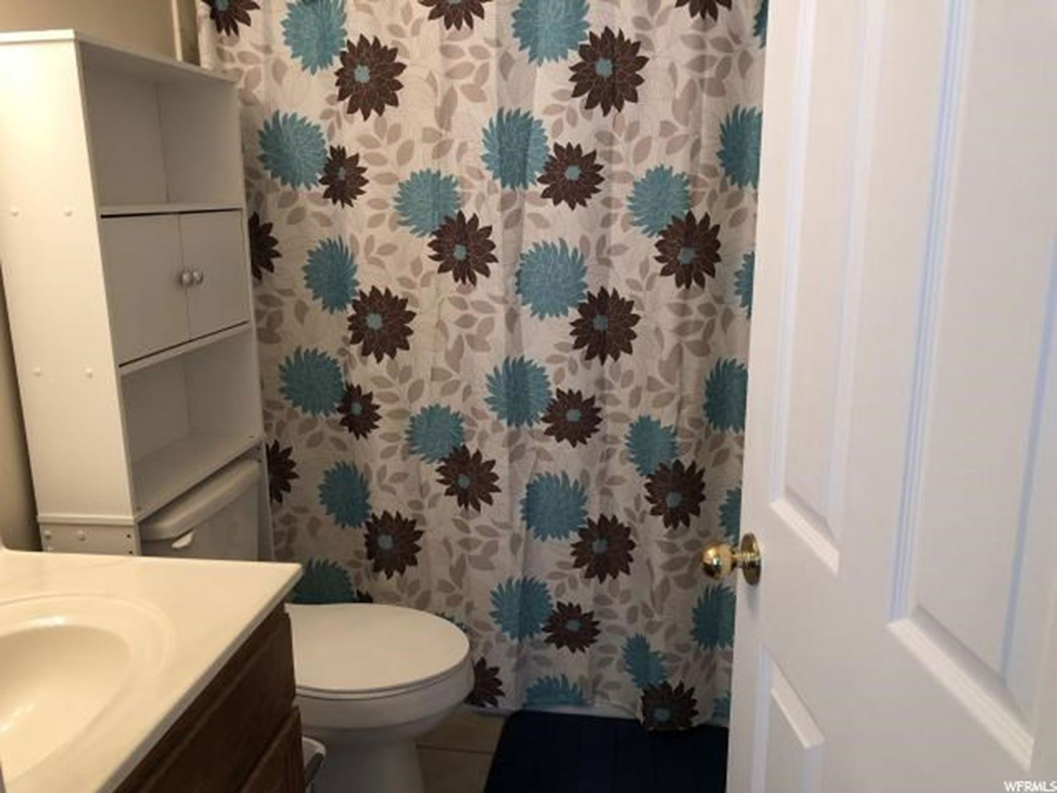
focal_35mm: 28
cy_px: 396
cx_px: 528
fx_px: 855
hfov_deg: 63.4
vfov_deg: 49.7
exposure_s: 1/17
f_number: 1.8
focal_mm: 3.99
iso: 40
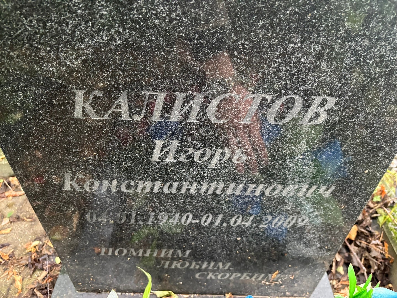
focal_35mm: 26
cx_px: 198
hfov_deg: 67.3
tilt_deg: -37.1
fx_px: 298
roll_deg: +0.8
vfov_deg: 53.1
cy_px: 149
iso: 640
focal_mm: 5.96
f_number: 1.6
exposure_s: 1/40
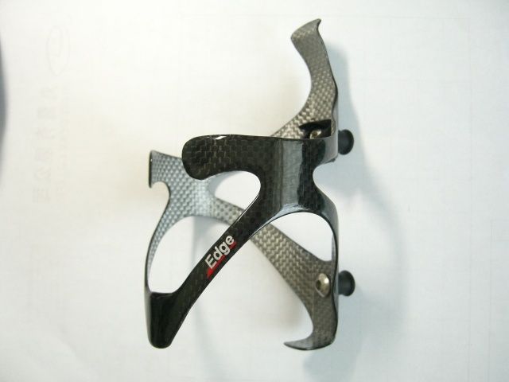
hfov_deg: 49.0
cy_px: 191
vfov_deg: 37.7
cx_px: 254
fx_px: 559
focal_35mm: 38
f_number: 2.8
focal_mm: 7.9
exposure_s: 1/125
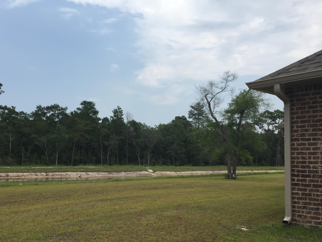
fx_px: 335
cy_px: 150
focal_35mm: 36
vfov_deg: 39.4
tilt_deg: +3.8
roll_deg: -1.2
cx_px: 132
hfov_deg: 51.1
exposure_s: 1/1721
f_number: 2.2
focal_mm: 4.15
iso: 32
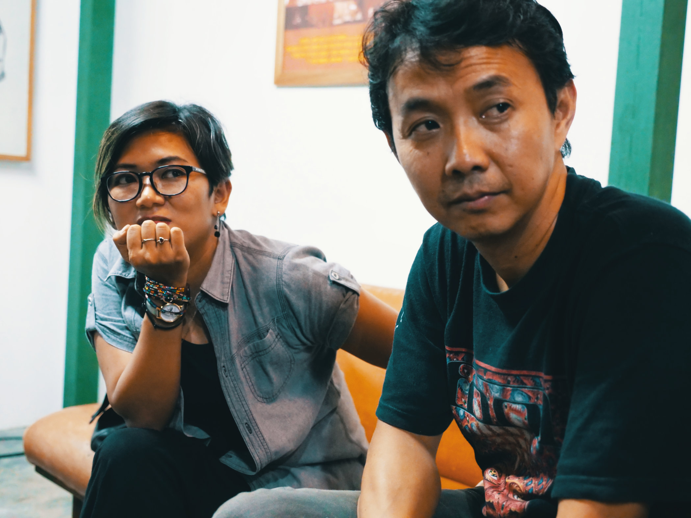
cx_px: 346
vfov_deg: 29.1
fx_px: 998
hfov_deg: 38.2
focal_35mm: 50
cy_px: 259
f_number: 2.8
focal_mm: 25
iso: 3200
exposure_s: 1/25
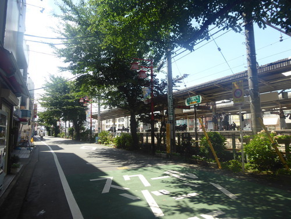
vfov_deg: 54.9
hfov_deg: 69.4
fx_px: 210
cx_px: 146
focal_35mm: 25
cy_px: 110
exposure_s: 1/400
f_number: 3.3
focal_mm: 4.3
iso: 100
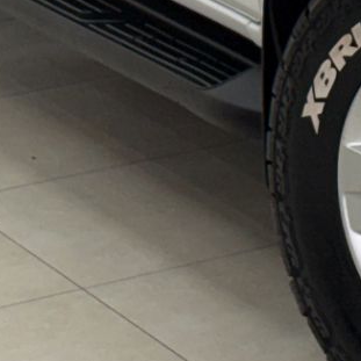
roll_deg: +2.0
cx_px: 660
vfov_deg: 6.6
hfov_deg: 6.5
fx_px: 3091
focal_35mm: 262
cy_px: -234
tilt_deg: -9.1
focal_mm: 6.76
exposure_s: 1/175
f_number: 1.78
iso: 64
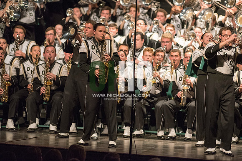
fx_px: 2017
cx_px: 121
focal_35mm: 300
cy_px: 80
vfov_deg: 4.6
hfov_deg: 6.9
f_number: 2.8
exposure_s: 1/500
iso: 4000
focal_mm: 300
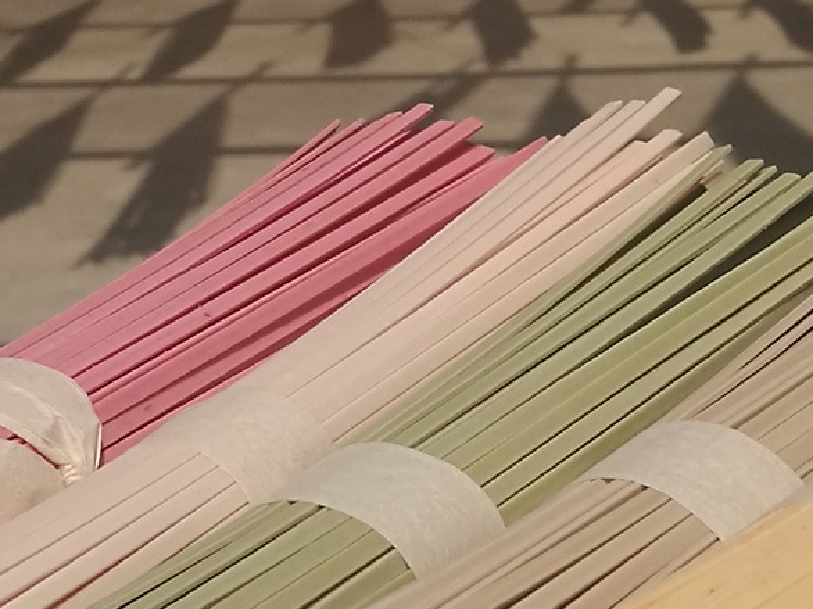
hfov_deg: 15.1
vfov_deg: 11.3
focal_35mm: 131
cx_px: 358
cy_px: 200
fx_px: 3075
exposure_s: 1/2174
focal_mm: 4.5
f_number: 2.2
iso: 50
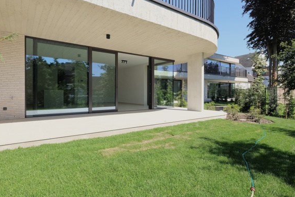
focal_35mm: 19
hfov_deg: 86.9
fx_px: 156
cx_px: 151
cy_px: 78
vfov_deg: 63.9
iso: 400
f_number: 8
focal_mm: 10
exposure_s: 1/280
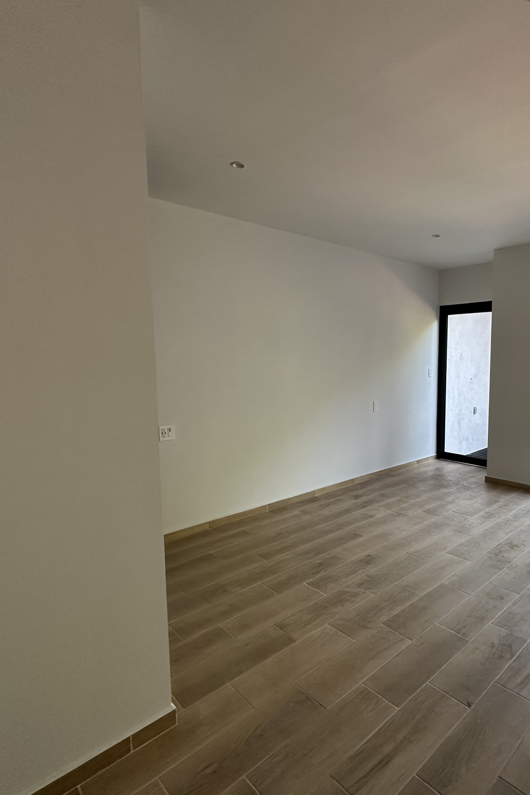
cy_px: 403
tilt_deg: -5.9
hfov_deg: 61.0
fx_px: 442
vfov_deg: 84.0
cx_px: 336
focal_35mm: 20
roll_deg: -0.1
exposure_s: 1/99
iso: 250
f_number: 2.2
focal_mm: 2.22
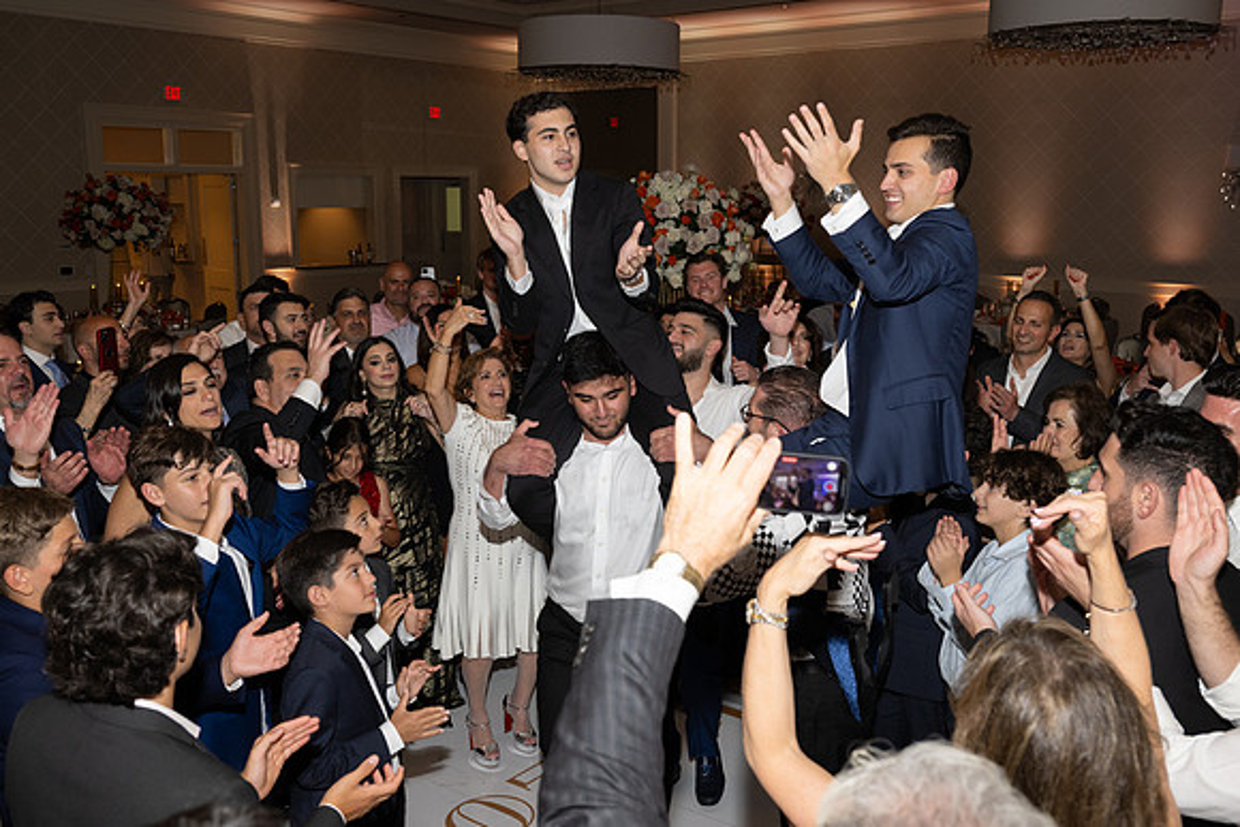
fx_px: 1171
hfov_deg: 55.8
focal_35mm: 34
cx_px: 620
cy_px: 414
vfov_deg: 38.9
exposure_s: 1/100
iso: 800
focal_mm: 34
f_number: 5.6
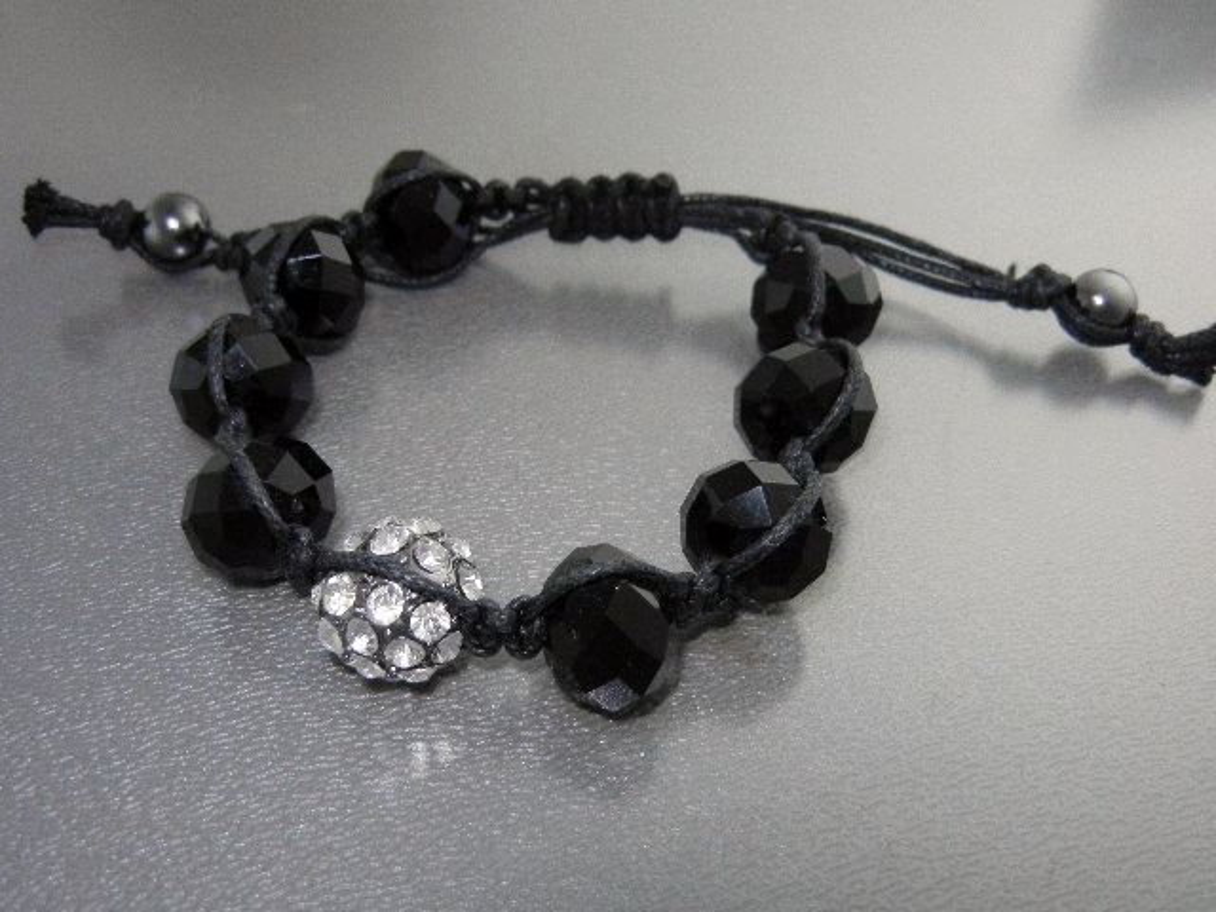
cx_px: 608
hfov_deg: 47.9
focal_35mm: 39
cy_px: 456
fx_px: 1370
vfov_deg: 36.8
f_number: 7.4
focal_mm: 7.1
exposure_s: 1/30
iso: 800
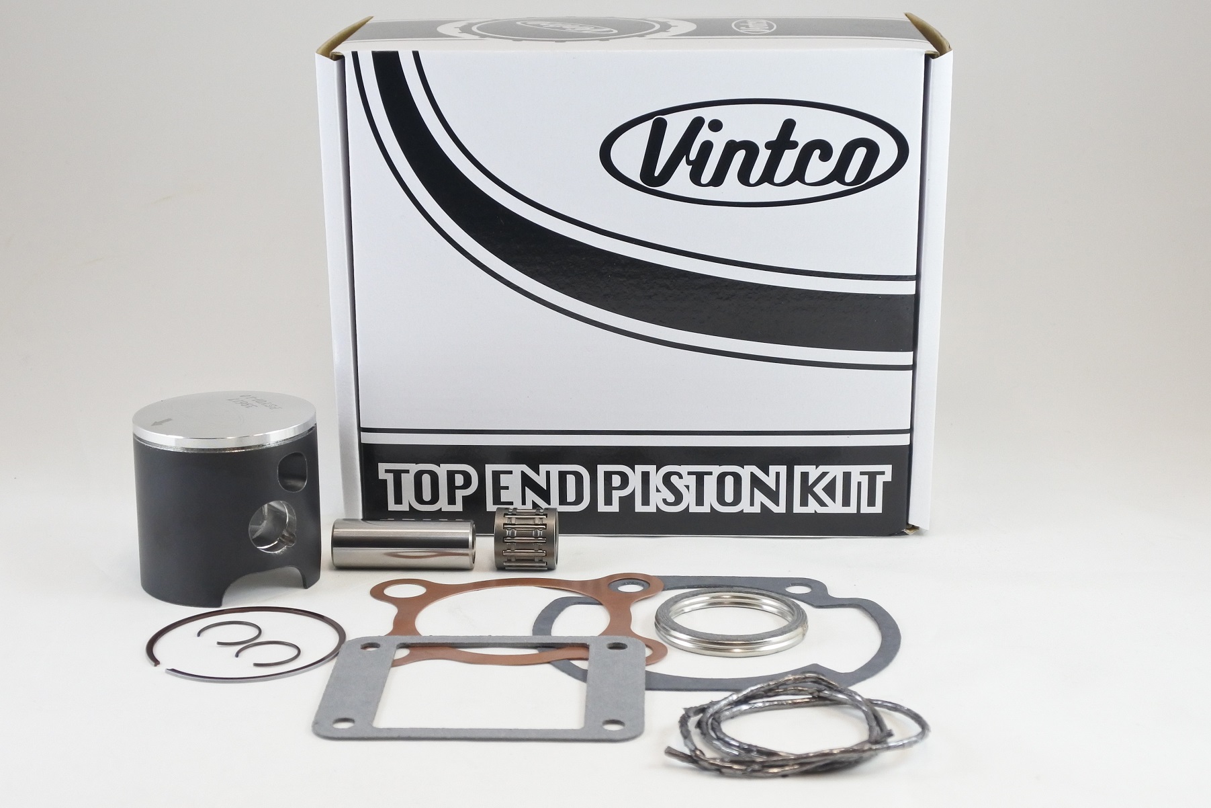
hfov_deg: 45.4
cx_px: 606
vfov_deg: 31.2
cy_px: 404
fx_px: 1446
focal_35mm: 43
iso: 560
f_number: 4.5
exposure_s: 1/125
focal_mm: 16.1
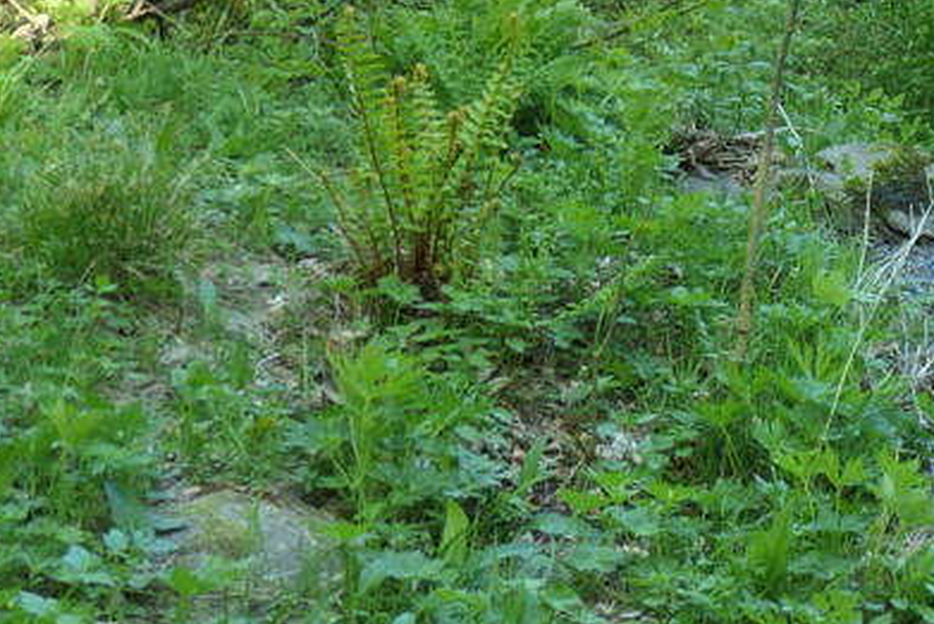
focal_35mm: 115
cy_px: -12
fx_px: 2985
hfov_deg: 15.3
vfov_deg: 11.8
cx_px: 1698
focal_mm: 10.9
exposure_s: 1/80
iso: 200
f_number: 3.5
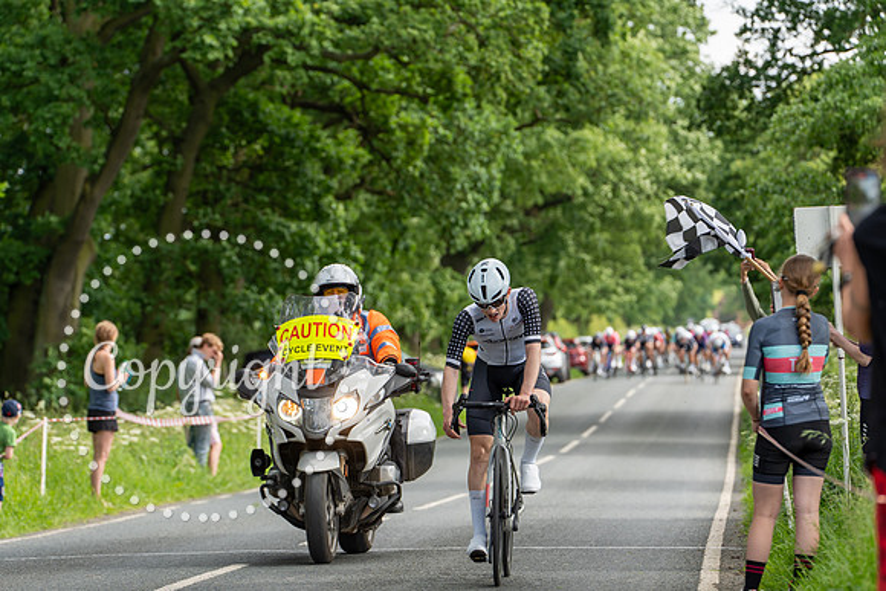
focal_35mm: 155
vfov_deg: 8.9
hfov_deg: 13.2
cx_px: 443
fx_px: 3815
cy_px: 296
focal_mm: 155
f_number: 4.5
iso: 100
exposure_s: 1/160
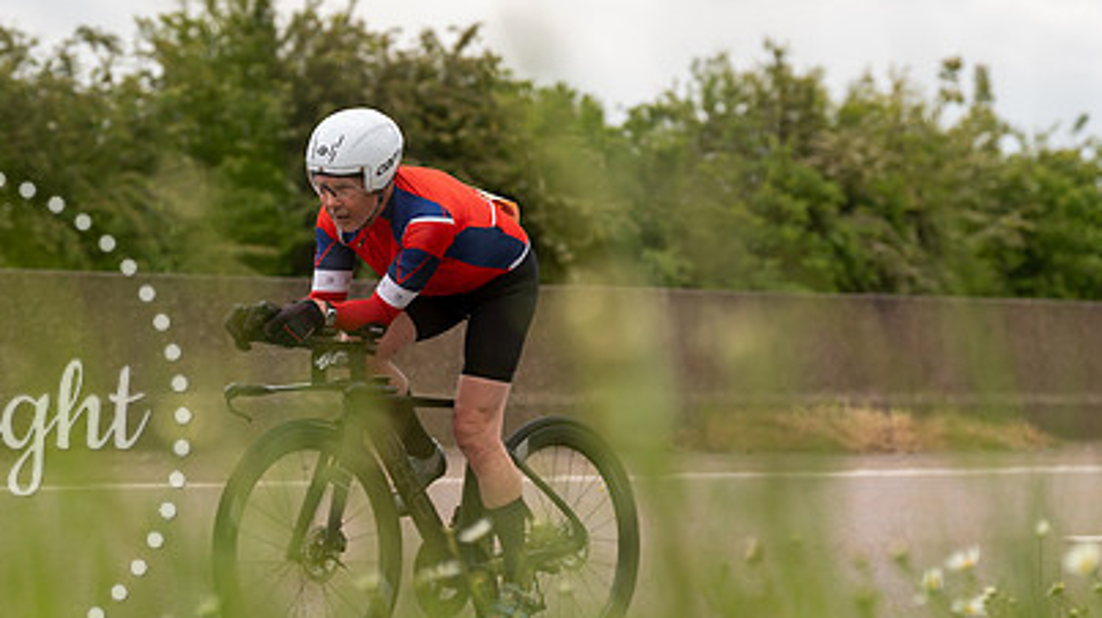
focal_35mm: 154
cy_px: 280
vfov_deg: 7.9
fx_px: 4497
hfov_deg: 13.9
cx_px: 358
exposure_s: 1/1000
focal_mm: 102
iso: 250
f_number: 3.5
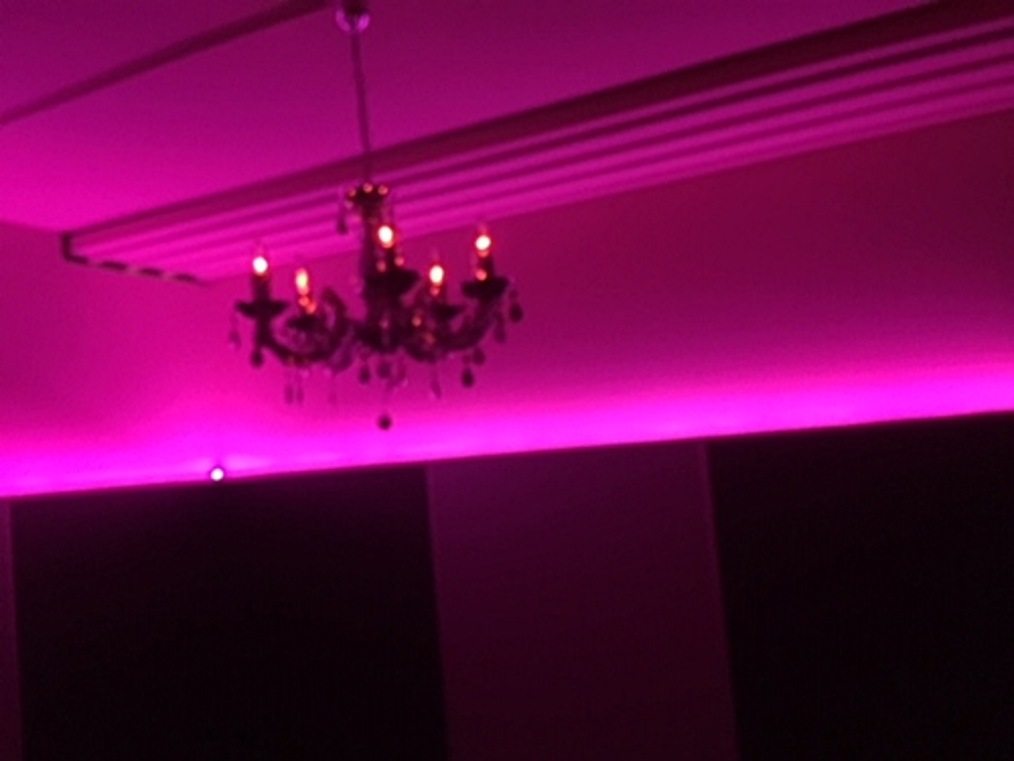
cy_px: 380
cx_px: 507
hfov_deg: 61.7
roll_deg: +5.4
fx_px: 849
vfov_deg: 48.2
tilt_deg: +4.4
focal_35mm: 29
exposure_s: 1/17
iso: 400
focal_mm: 4.15
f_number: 2.2
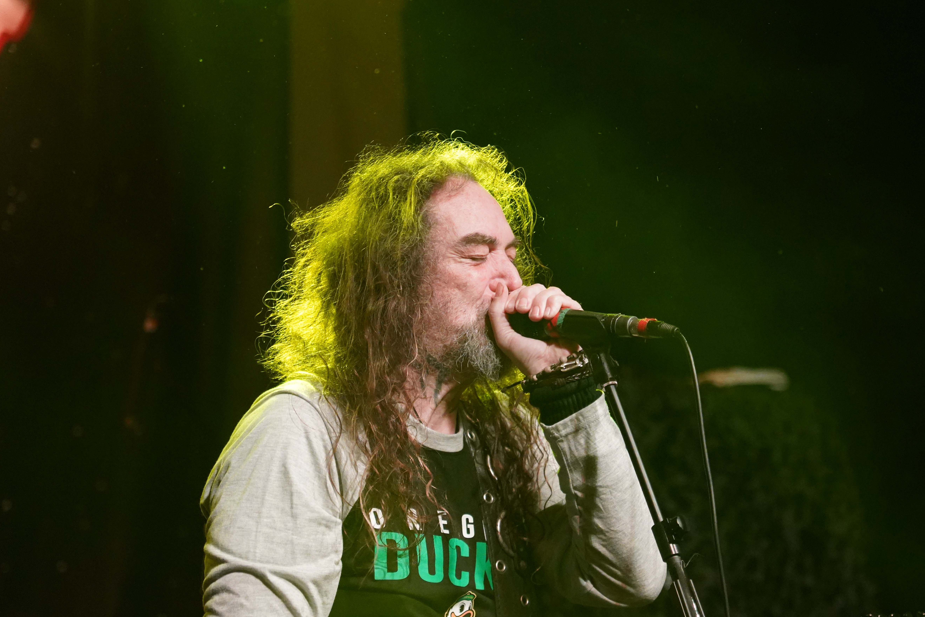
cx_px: 525
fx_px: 3083
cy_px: 347
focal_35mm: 120
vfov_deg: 11.4
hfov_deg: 17.1
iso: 10000
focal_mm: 105
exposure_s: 1/125
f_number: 4
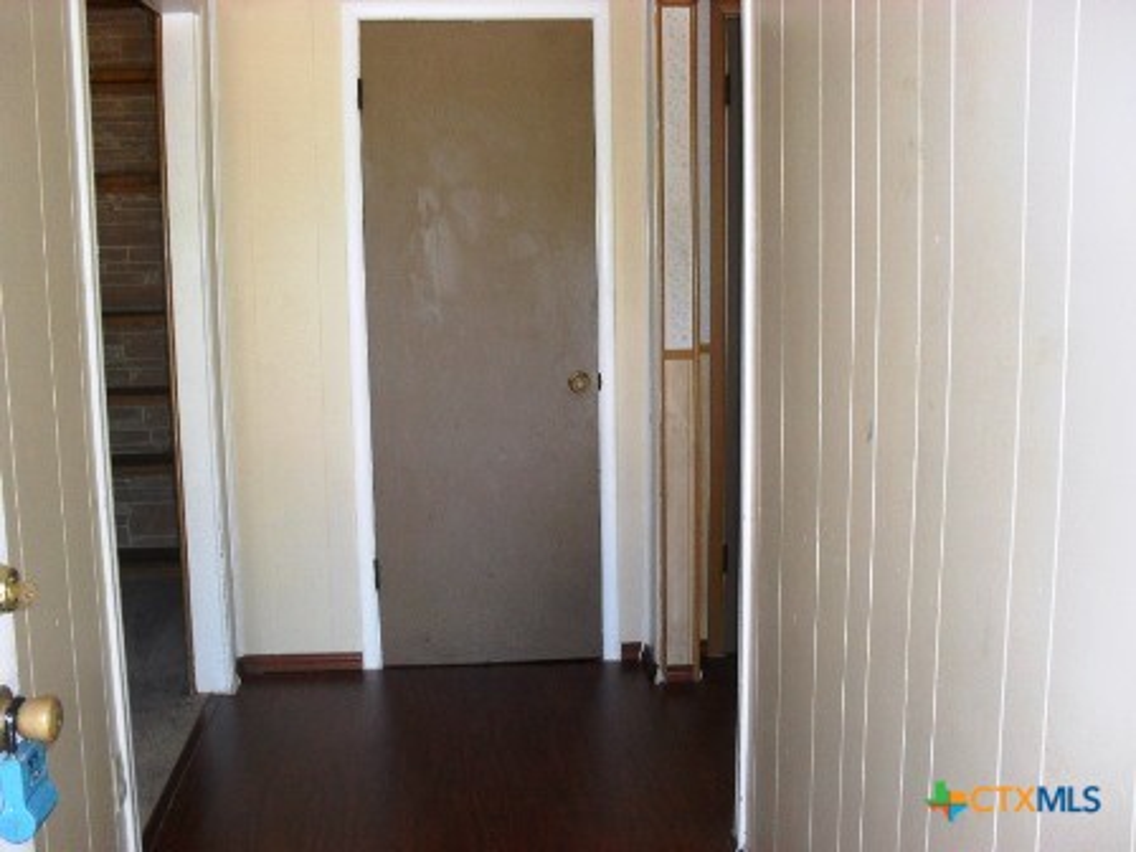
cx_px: 568
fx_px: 1149
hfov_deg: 52.6
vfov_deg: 40.7
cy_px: 426
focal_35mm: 35
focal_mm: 6.3
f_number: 3.2
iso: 200
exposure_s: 1/45
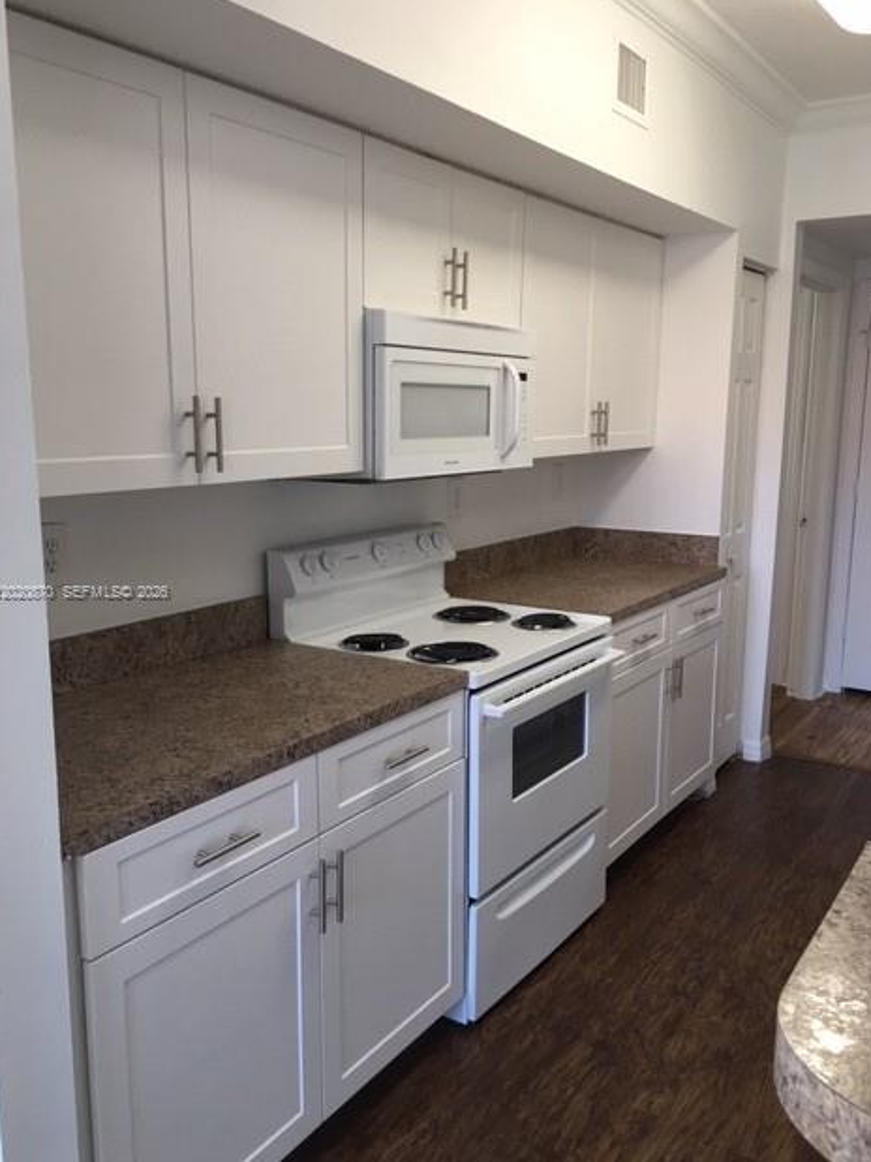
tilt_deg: -10.0
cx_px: 432
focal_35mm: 30
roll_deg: -0.6
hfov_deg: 46.8
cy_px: 593
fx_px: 1007
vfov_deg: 60.0
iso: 32
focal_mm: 4.15
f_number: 2.2
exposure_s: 1/15
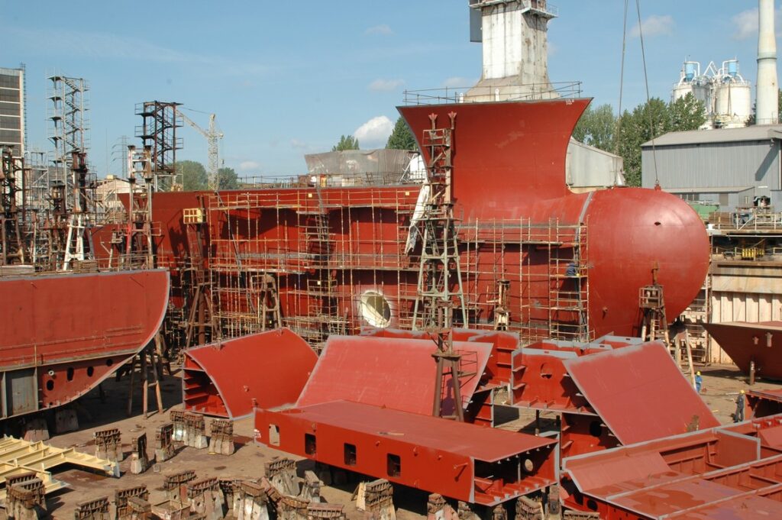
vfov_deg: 30.8
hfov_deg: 45.0
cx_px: 391
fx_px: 944
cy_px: 260
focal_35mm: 44
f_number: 13
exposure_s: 1/160
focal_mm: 29
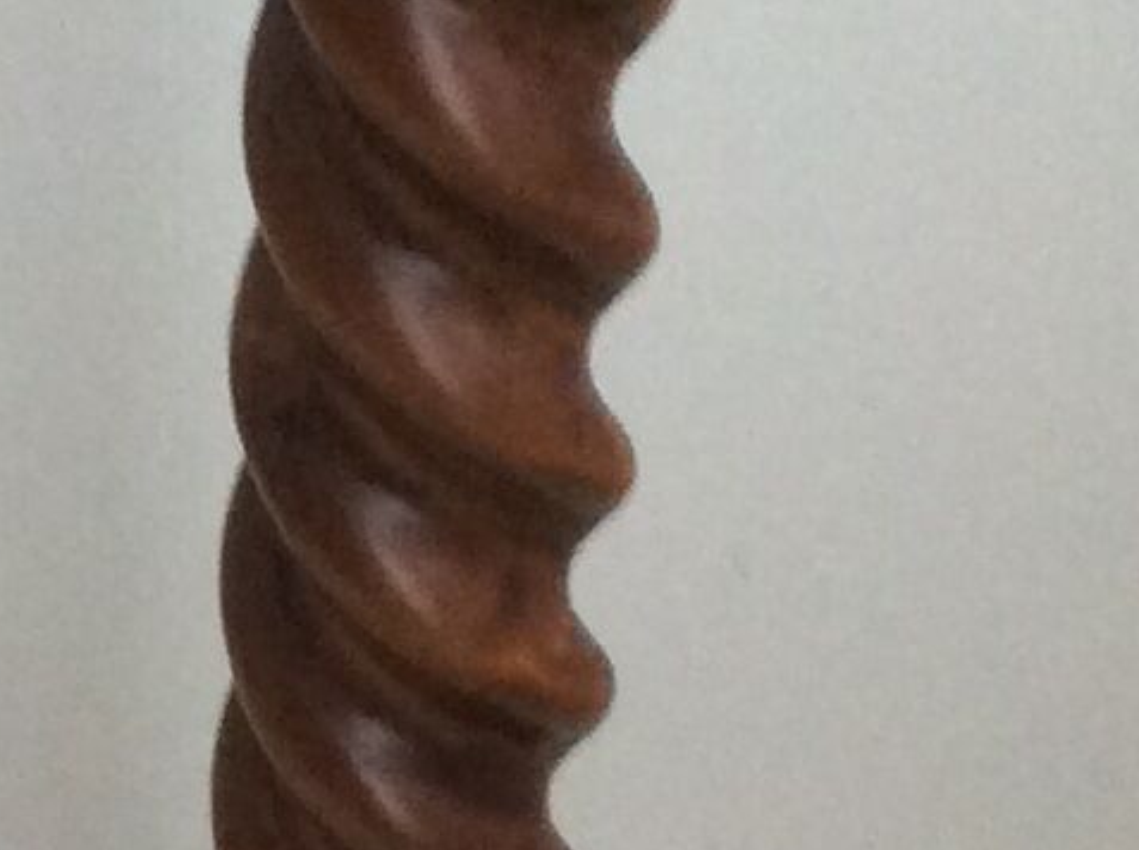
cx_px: 0
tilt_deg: -40.9
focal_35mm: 174
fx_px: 5715
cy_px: 1046
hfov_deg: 11.3
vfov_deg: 8.4
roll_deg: +0.0
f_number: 2.4
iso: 125
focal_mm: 3.3
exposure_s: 1/25
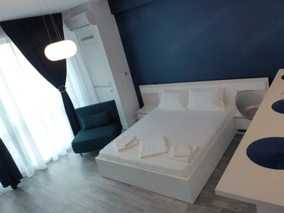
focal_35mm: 27
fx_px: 222
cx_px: 142
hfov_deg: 65.3
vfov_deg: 51.4
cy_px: 106
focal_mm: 3.6
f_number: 1.9
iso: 40
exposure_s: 1/50
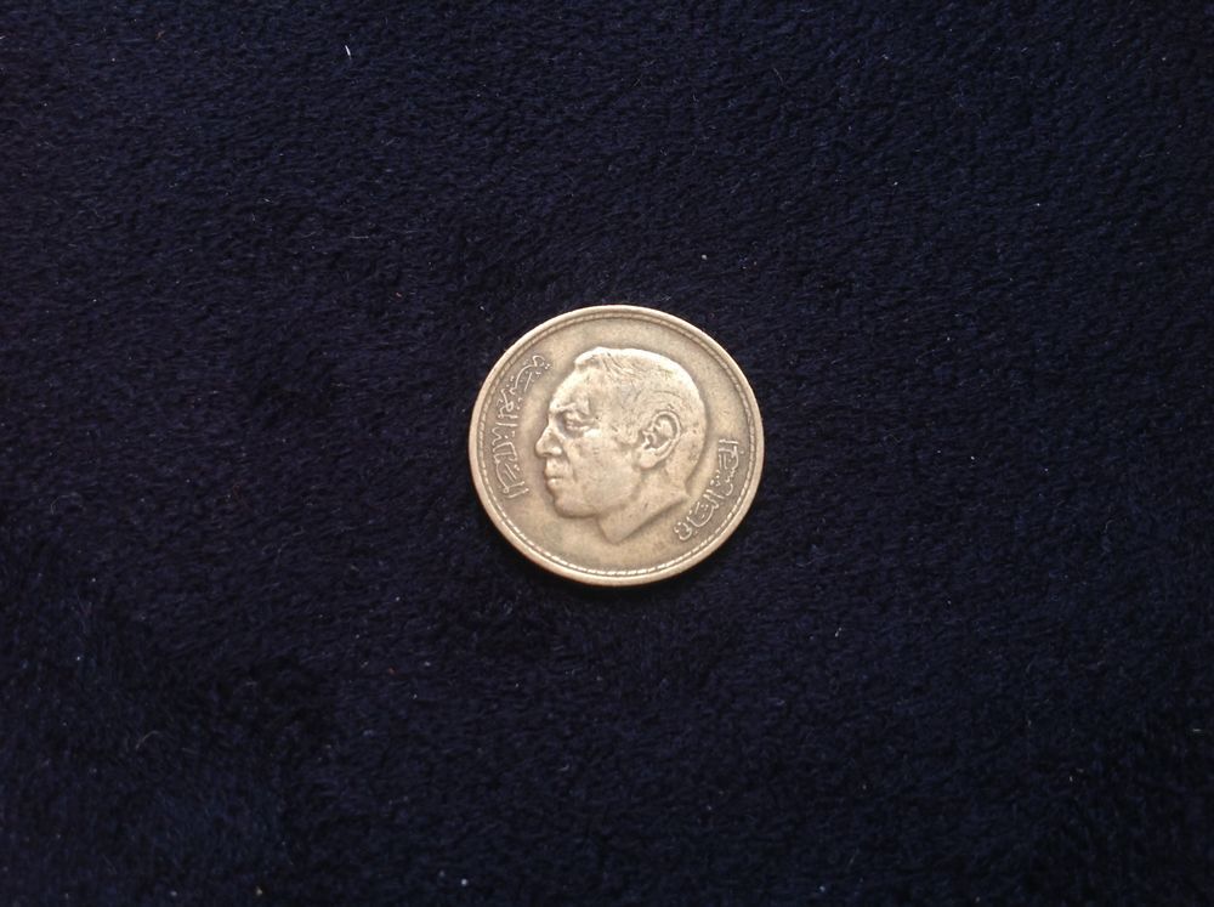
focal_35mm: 35
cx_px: 607
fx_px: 1226
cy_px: 454
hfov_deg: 52.7
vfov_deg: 40.6
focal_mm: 4.28
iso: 64
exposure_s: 1/60
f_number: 2.4
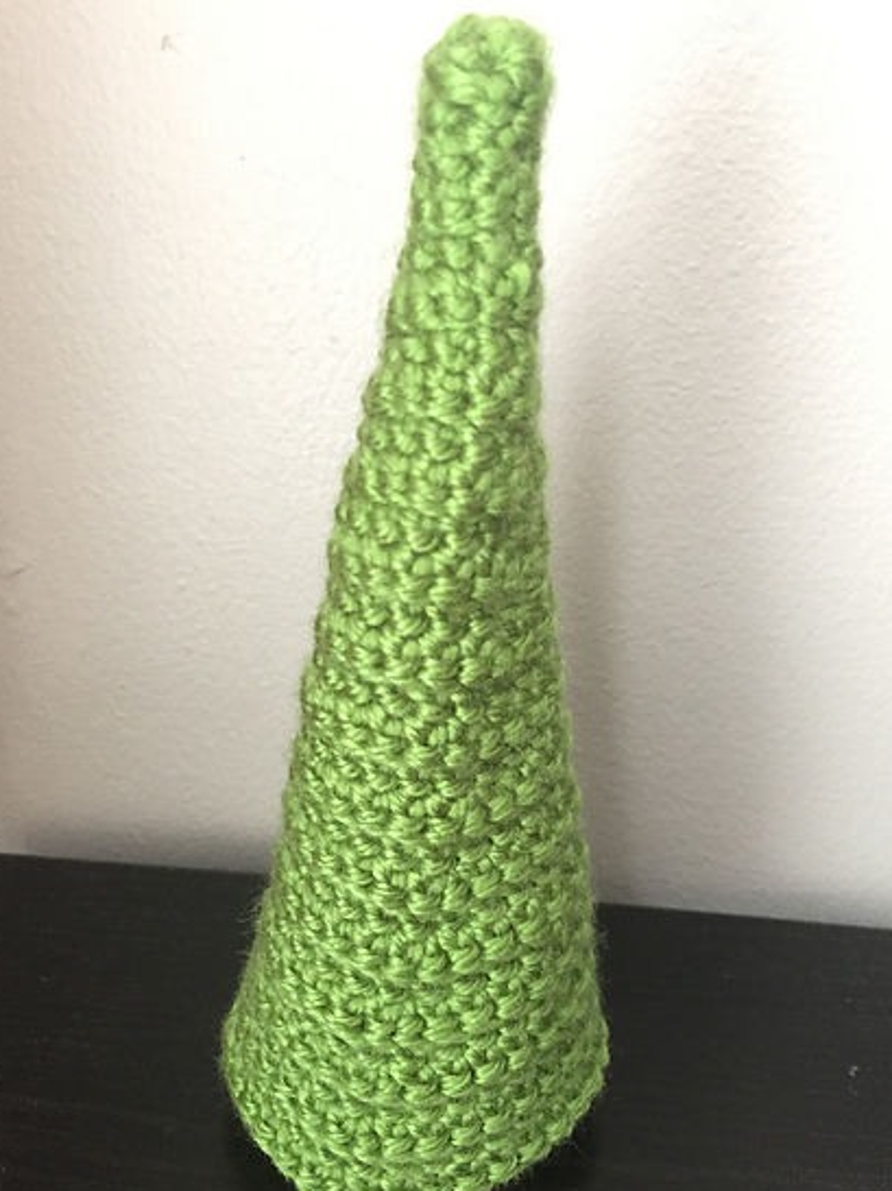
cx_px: 456
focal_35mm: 34
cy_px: 609
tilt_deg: -27.2
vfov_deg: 54.0
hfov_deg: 41.8
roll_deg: -1.3
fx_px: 1169
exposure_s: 1/30
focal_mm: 4.15
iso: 200
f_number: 2.2
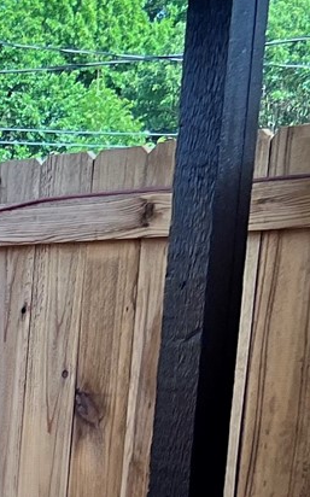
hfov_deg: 8.2
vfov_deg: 14.2
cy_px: 764
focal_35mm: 137
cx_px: -615
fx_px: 1855
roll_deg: +1.7
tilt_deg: -13.0
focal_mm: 5.7
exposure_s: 1/468
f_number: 1.5
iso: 50
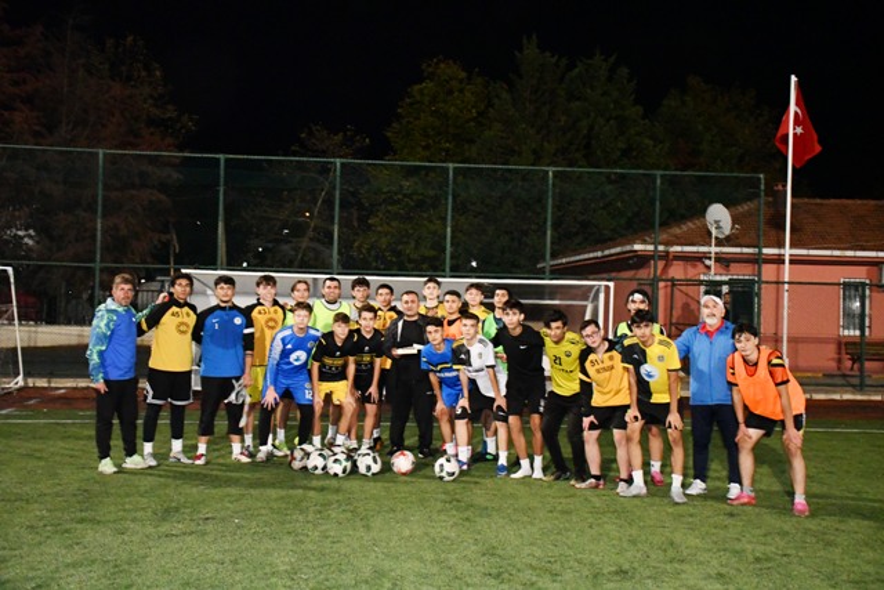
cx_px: 442
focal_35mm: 40
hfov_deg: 48.4
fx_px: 982
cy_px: 295
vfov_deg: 33.4
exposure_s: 1/60
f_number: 4
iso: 6400
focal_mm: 27
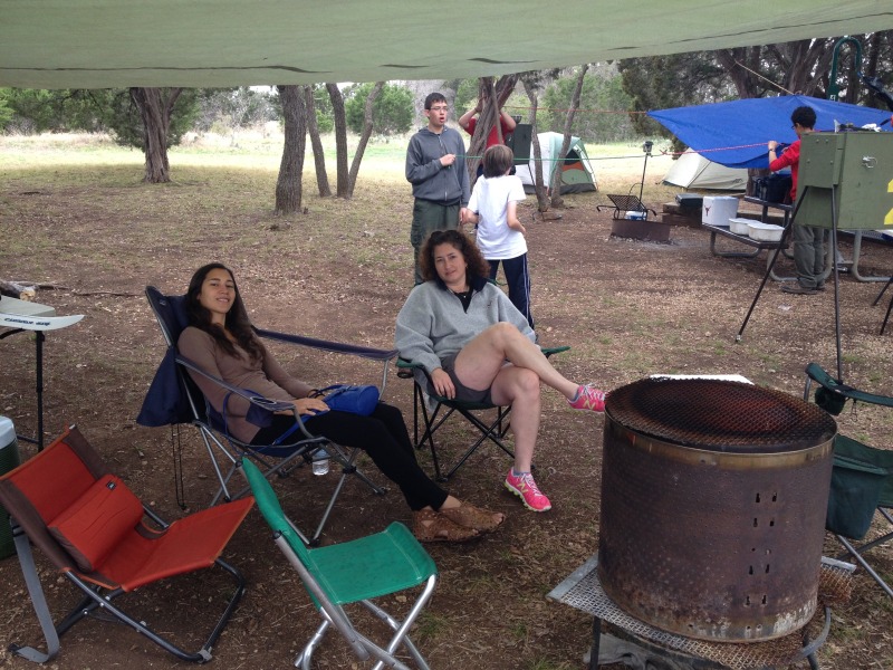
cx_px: 446
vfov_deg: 40.7
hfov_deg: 52.6
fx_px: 903
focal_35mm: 35
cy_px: 335
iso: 64
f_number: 2.4
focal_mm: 4.28
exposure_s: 1/120
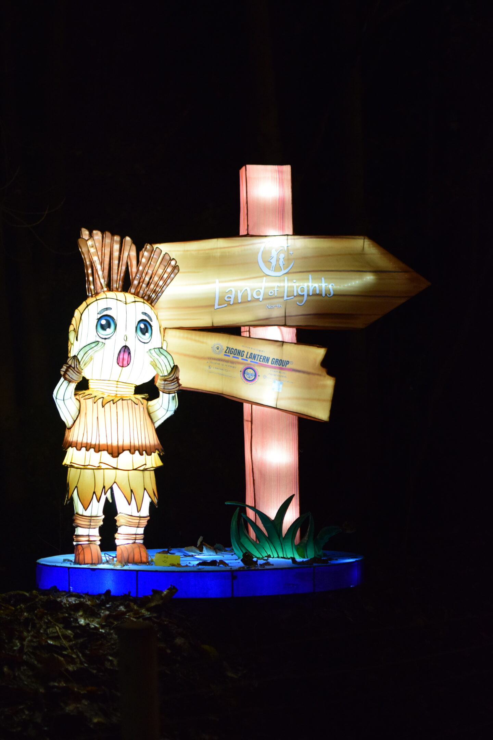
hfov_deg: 25.8
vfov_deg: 37.9
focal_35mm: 52
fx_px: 1078
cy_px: 370
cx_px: 246
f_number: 2
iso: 2000
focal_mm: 35
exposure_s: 1/500
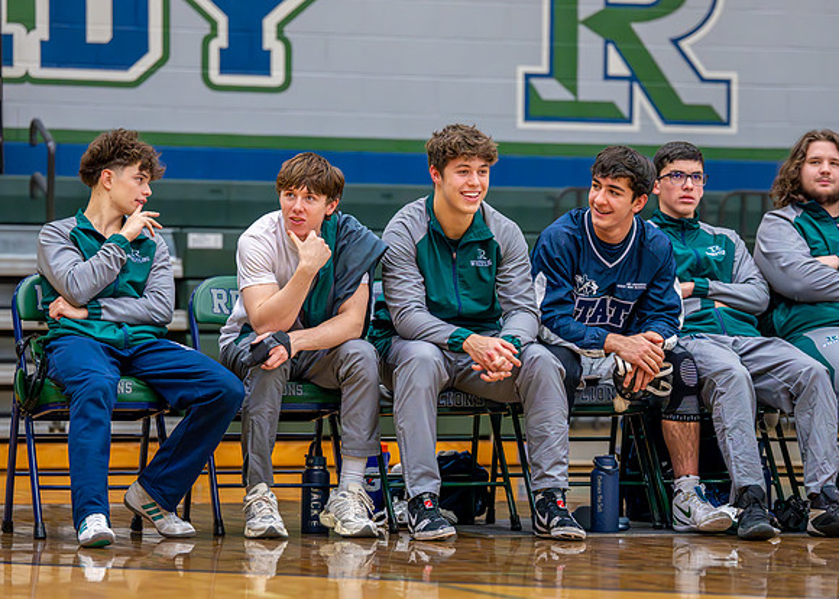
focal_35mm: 155
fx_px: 3693
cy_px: 268
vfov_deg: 9.3
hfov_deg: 13.0
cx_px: 436
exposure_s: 1/1000
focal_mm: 128
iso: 6400
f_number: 2.8
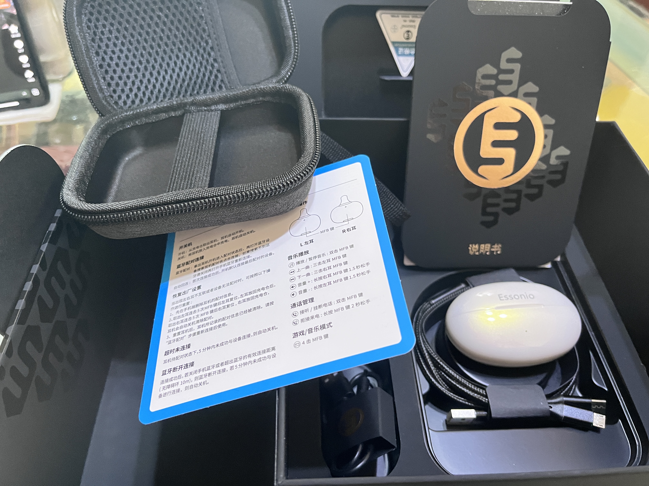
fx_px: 487
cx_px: 324
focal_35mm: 26
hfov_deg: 67.3
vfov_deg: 53.1
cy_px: 243
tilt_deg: -49.3
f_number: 1.6
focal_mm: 5.1
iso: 640
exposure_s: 1/33
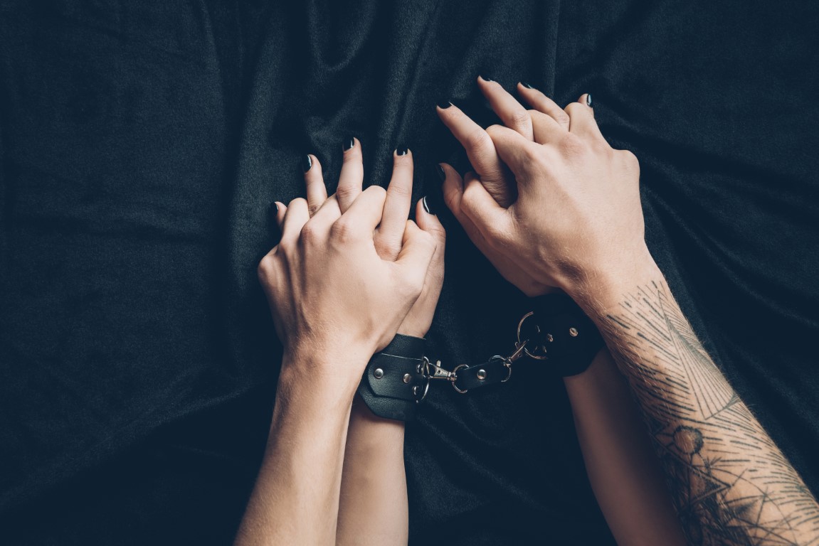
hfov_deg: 46.4
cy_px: 273
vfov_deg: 31.9
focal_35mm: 42
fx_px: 956
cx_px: 410
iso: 100
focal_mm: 42
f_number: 9
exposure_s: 1/160
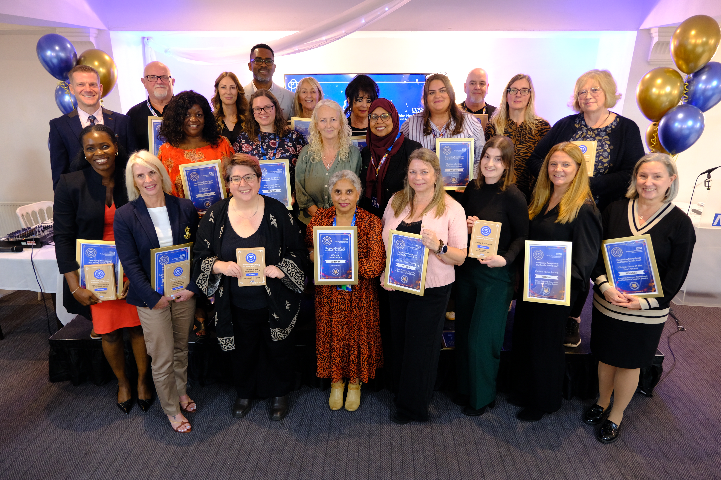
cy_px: 240
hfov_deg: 73.7
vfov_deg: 53.1
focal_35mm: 24
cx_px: 360
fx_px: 481
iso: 1000
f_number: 4
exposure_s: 1/20
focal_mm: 16
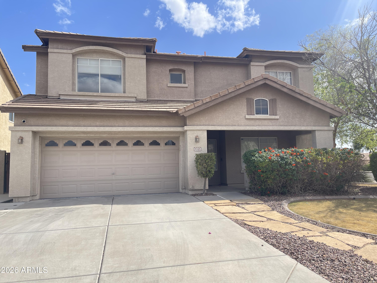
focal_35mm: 25
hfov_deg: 69.4
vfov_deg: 54.9
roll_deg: +1.2
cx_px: 188
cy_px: 142
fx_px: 272
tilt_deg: +5.0
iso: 32
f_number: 1.6
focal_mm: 5.1
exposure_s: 1/2288
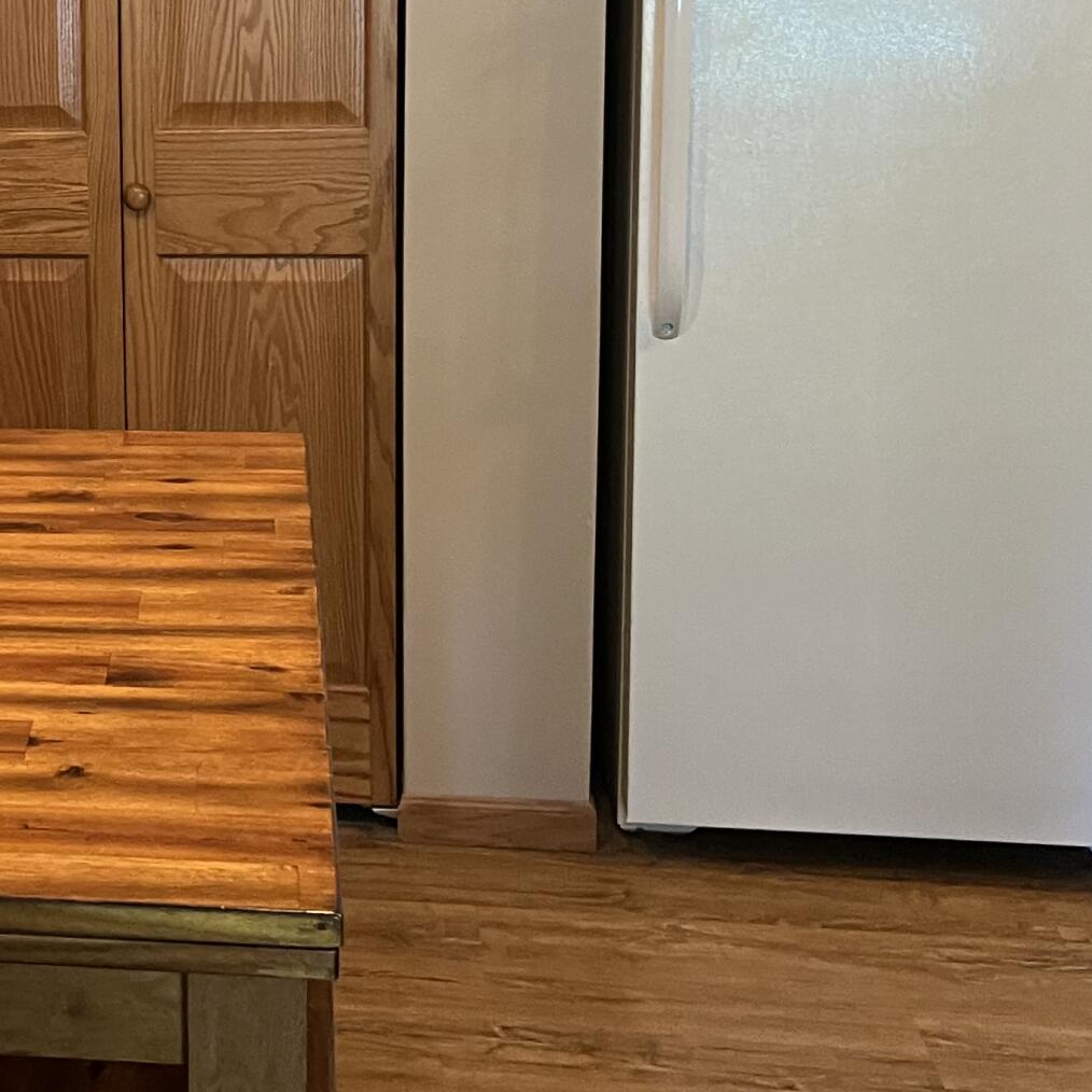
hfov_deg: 23.5
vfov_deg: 24.9
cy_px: 186
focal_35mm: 68
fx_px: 2427
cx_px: -159
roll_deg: +2.4
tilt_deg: -10.2
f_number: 1.5
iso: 320
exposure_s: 1/60
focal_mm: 5.7
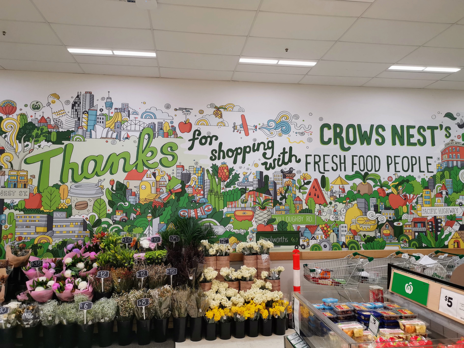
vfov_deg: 51.4
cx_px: 232
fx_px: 362
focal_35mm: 27
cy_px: 174
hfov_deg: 65.3
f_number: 1.8
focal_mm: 5.58
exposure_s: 1/100
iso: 160
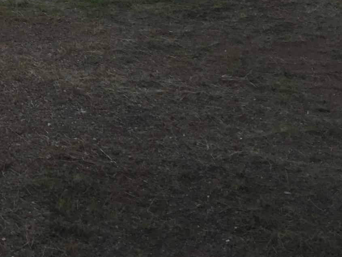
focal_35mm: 103
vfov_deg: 13.7
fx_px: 1017
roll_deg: +0.4
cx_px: -157
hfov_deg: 17.4
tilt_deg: -7.6
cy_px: -93
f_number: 2.2
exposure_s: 1/807
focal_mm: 4.15
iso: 32
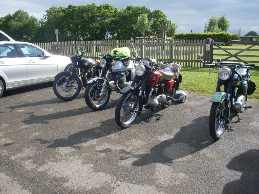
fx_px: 284
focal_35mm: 38
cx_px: 130
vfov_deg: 37.7
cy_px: 97
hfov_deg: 49.0
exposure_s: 1/180
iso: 80
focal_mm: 6.3
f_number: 8.4
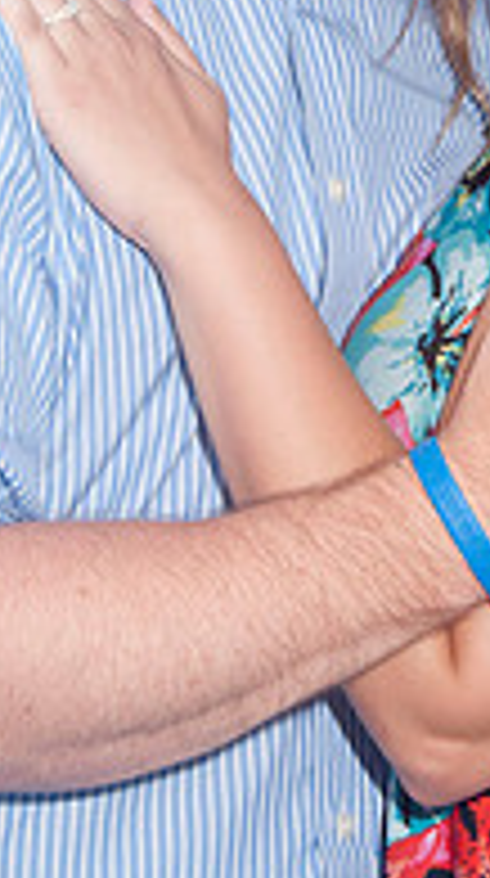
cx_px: 425
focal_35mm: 236
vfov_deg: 9.1
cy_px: -68
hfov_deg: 5.1
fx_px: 5477
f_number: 7.1
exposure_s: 1/250
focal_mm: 65
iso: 200
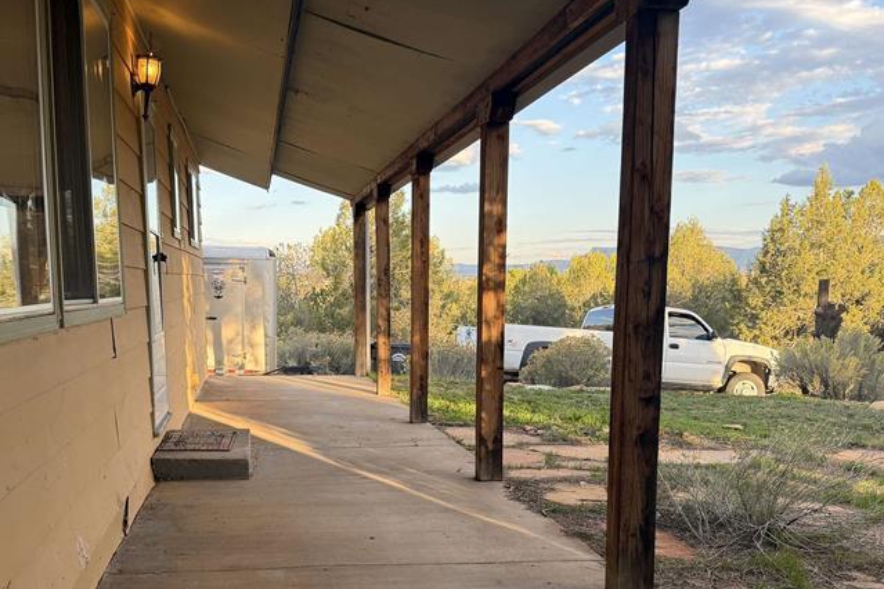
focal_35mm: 40
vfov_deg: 32.8
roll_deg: +1.1
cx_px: 354
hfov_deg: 48.2
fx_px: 982
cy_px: 436
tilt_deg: -8.9
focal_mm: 6.76
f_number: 1.78
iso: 100
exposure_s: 1/543
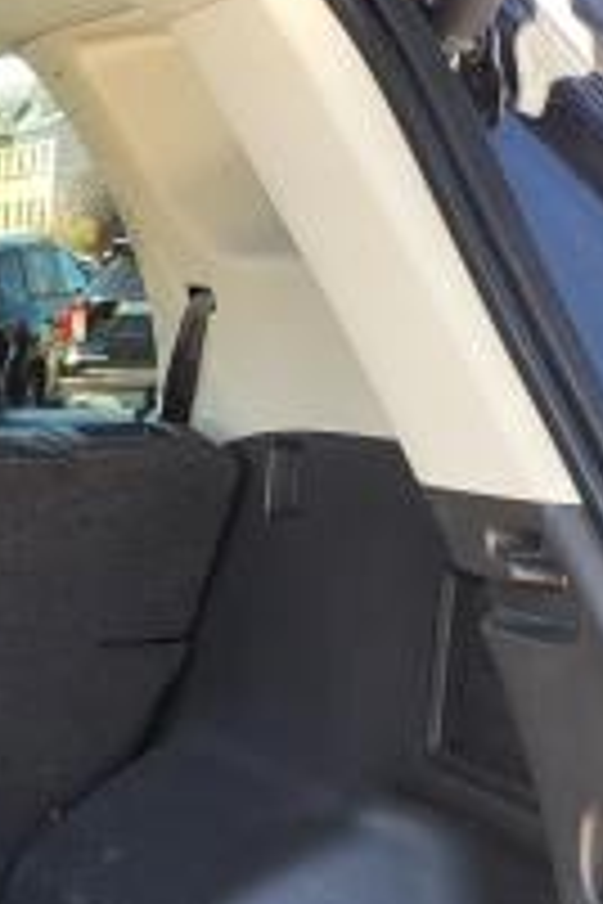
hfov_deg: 13.4
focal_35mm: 86
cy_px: 864
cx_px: -648
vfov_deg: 22.9
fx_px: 2161
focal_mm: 5.4
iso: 50
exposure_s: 1/100
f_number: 1.8
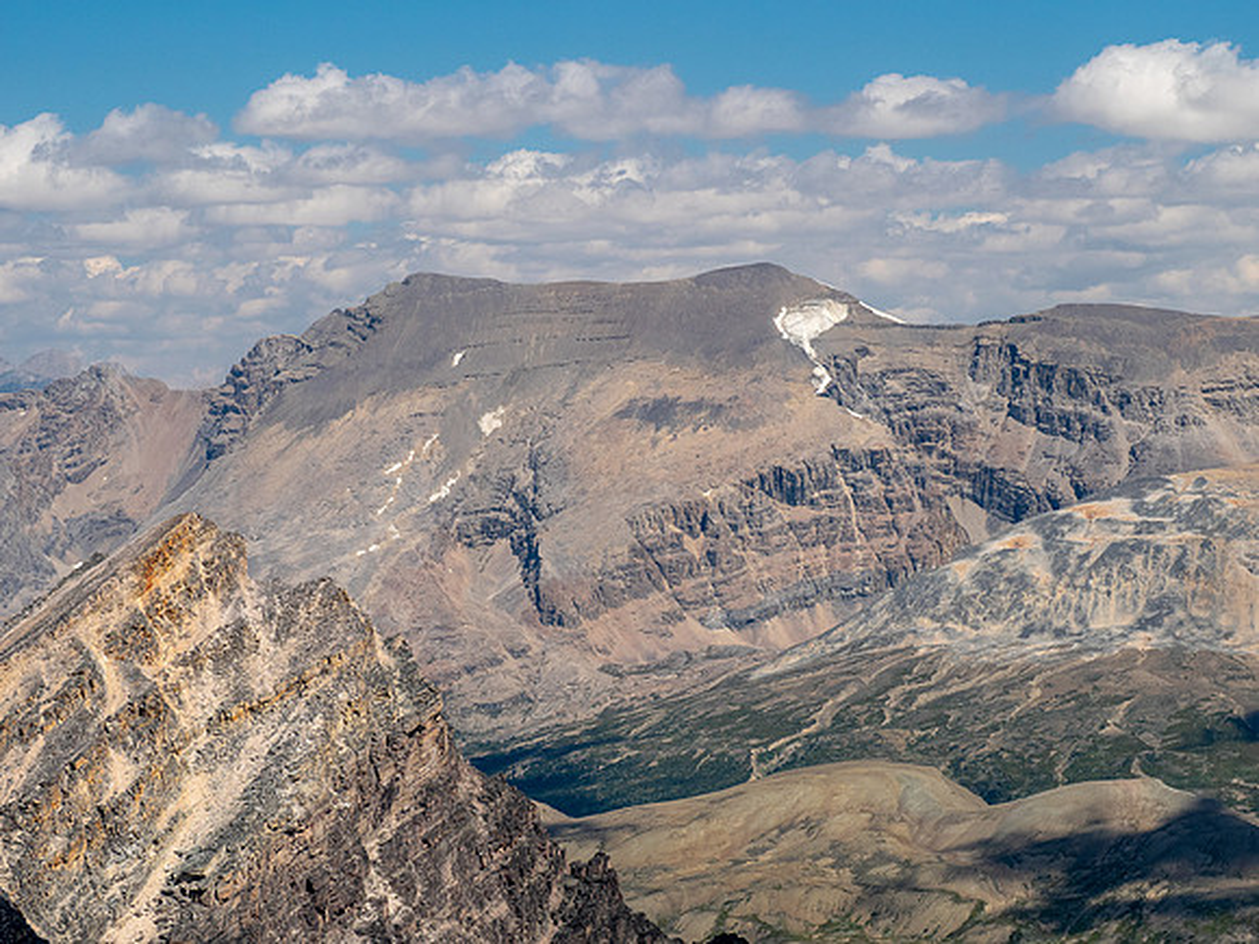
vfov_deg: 12.8
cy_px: 472
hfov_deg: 17.0
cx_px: 630
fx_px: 4219
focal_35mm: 116
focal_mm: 58
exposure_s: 1/400
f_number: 8
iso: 200
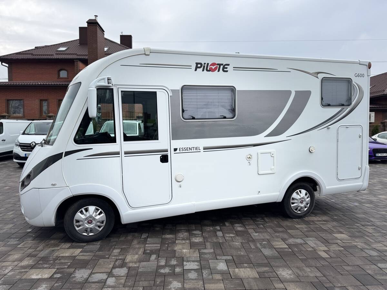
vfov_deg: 56.8
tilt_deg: -1.5
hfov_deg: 71.6
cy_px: 145
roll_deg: -0.3
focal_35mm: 24
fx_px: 268
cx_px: 194
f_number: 1.78
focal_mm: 6.76
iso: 80
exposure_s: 1/2833
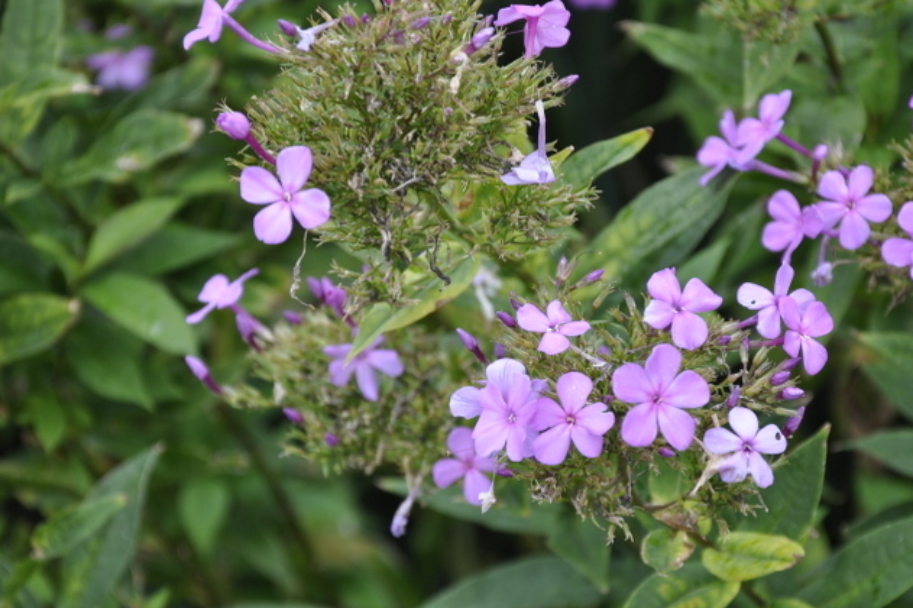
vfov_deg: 6.9
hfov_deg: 10.3
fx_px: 5060
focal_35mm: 200
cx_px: 522
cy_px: 362
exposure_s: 1/125
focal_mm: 105
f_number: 5.6
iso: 200
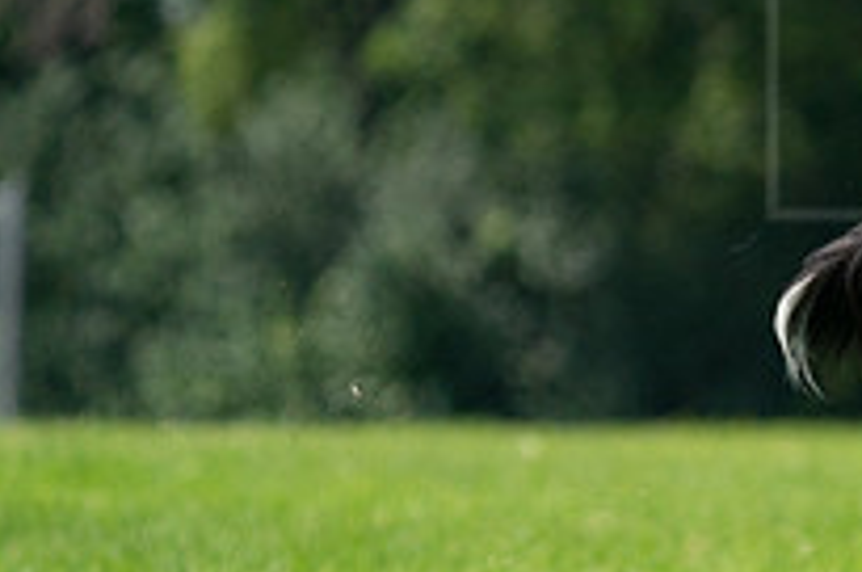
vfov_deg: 1.7
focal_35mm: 811
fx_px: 19388
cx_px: 1169
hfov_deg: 2.5
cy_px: 154
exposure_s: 1/4000
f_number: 5.6
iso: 1250
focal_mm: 286
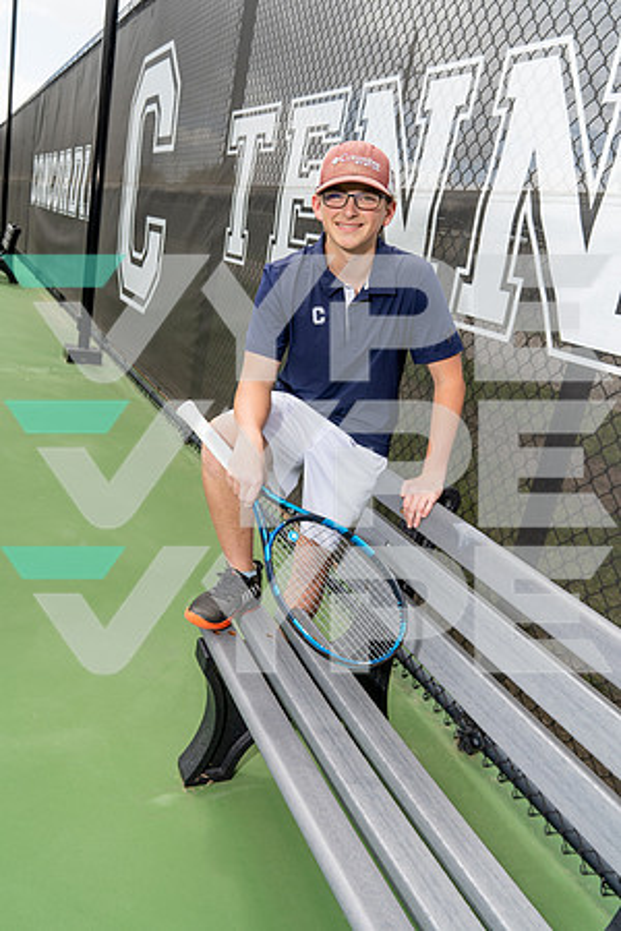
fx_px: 699
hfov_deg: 47.9
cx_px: 310
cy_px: 466
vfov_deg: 67.4
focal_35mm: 27
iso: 100
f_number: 5.6
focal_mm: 27
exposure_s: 1/250
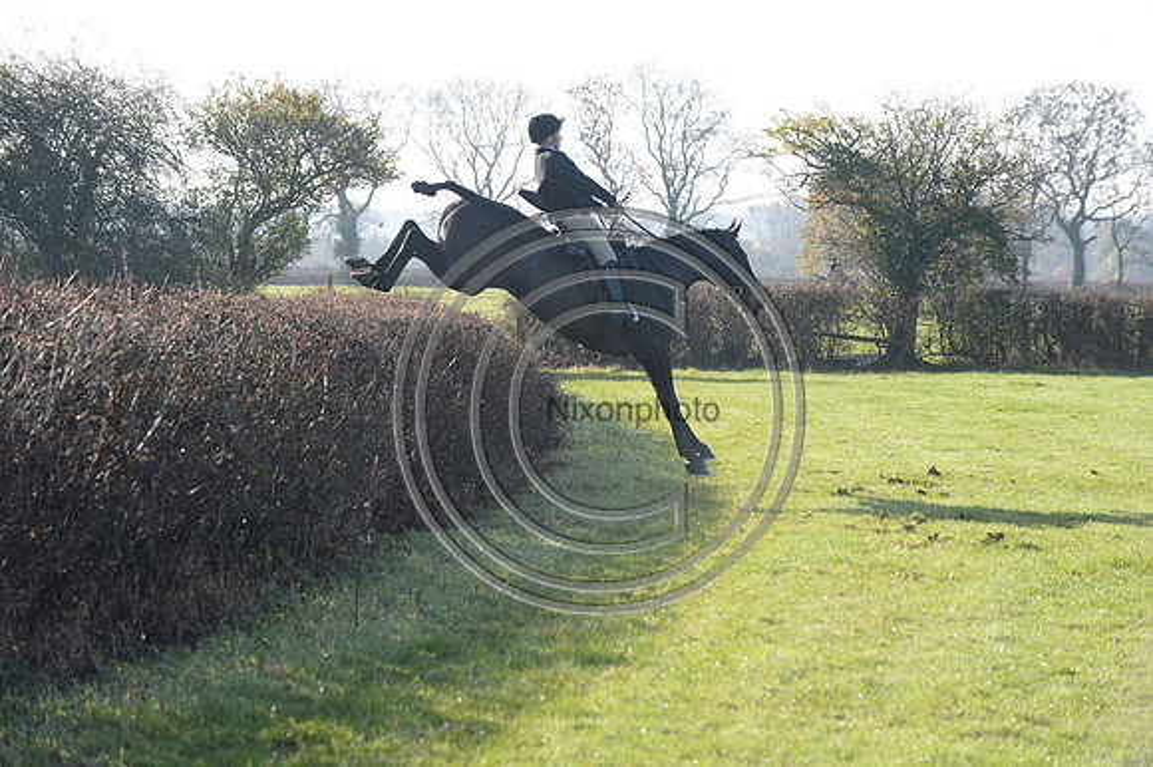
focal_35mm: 135
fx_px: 4321
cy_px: 384
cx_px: 576
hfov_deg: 15.2
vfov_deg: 10.1
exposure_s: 1/1250
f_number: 5.6
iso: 1000
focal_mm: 135
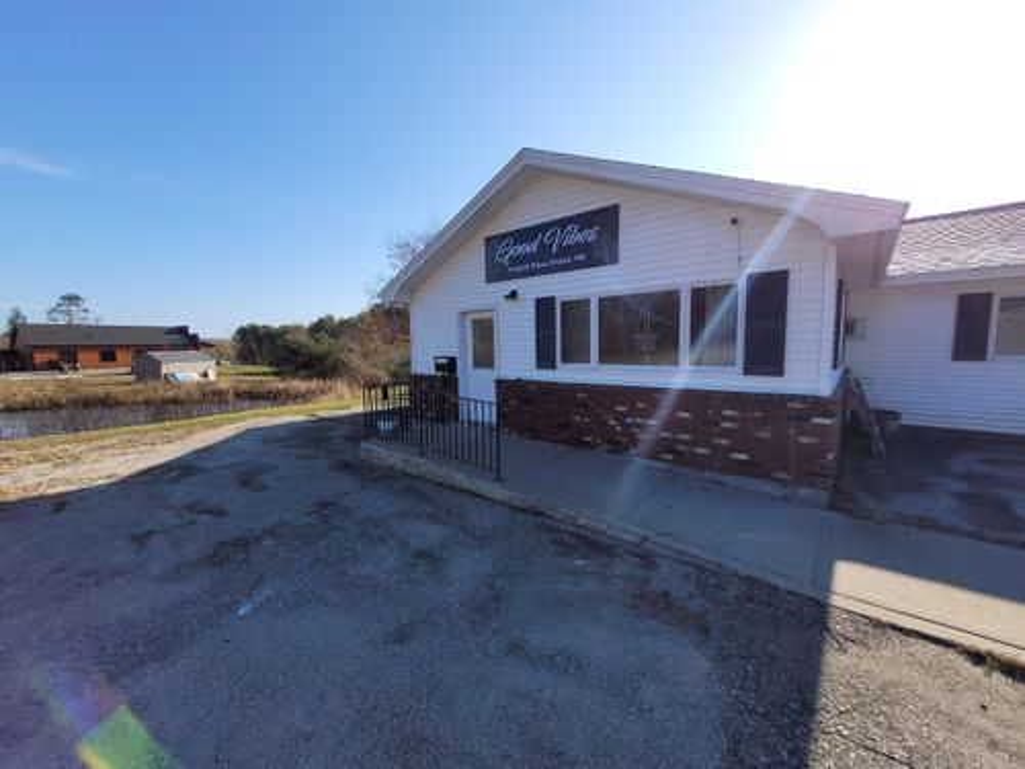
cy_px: 384
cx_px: 512
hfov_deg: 106.2
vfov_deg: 89.9
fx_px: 385
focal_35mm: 13
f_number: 2.2
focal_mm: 1.74
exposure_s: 1/1242
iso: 40
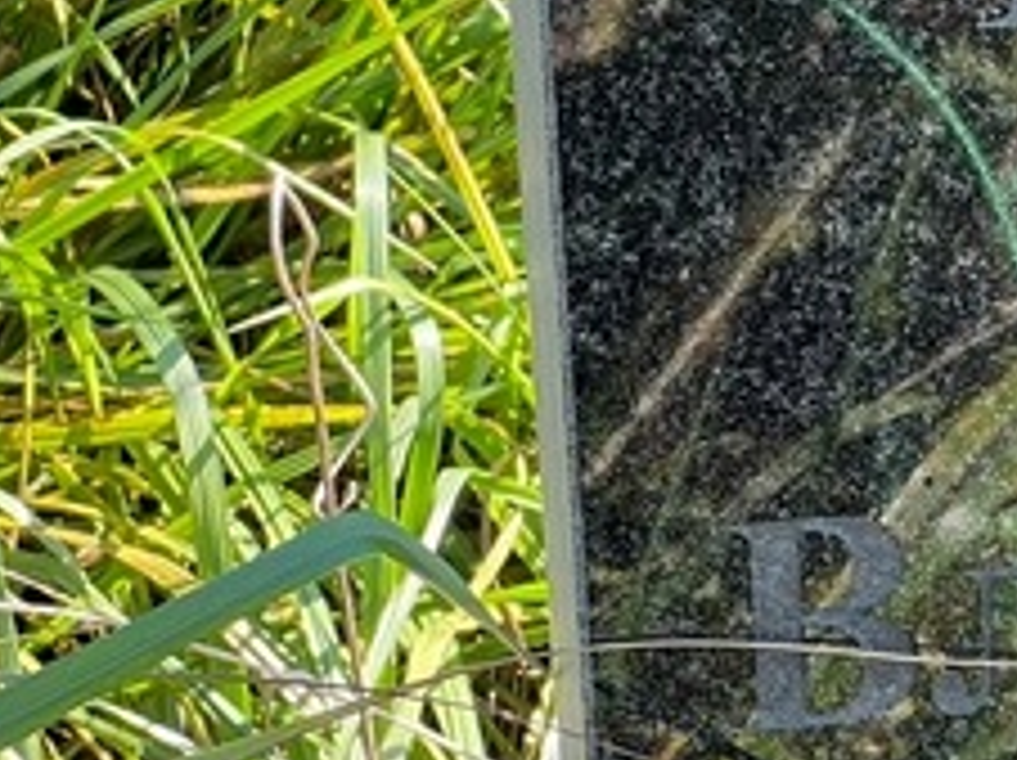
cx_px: 1750
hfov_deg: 7.1
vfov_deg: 5.4
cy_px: 265
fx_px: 8012
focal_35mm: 273
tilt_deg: -32.2
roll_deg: -0.4
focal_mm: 9
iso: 40
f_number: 2.8
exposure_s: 1/99
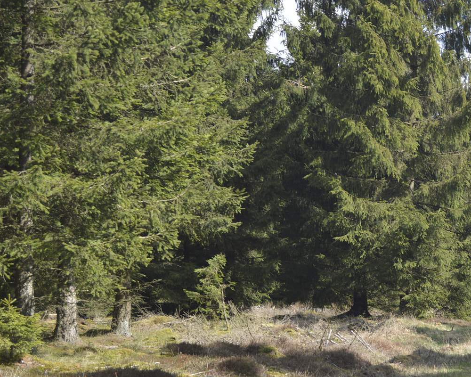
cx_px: 368
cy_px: 236
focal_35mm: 124
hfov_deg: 15.5
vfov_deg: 12.5
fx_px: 1725
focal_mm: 55
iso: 100
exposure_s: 1/200
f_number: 5.6
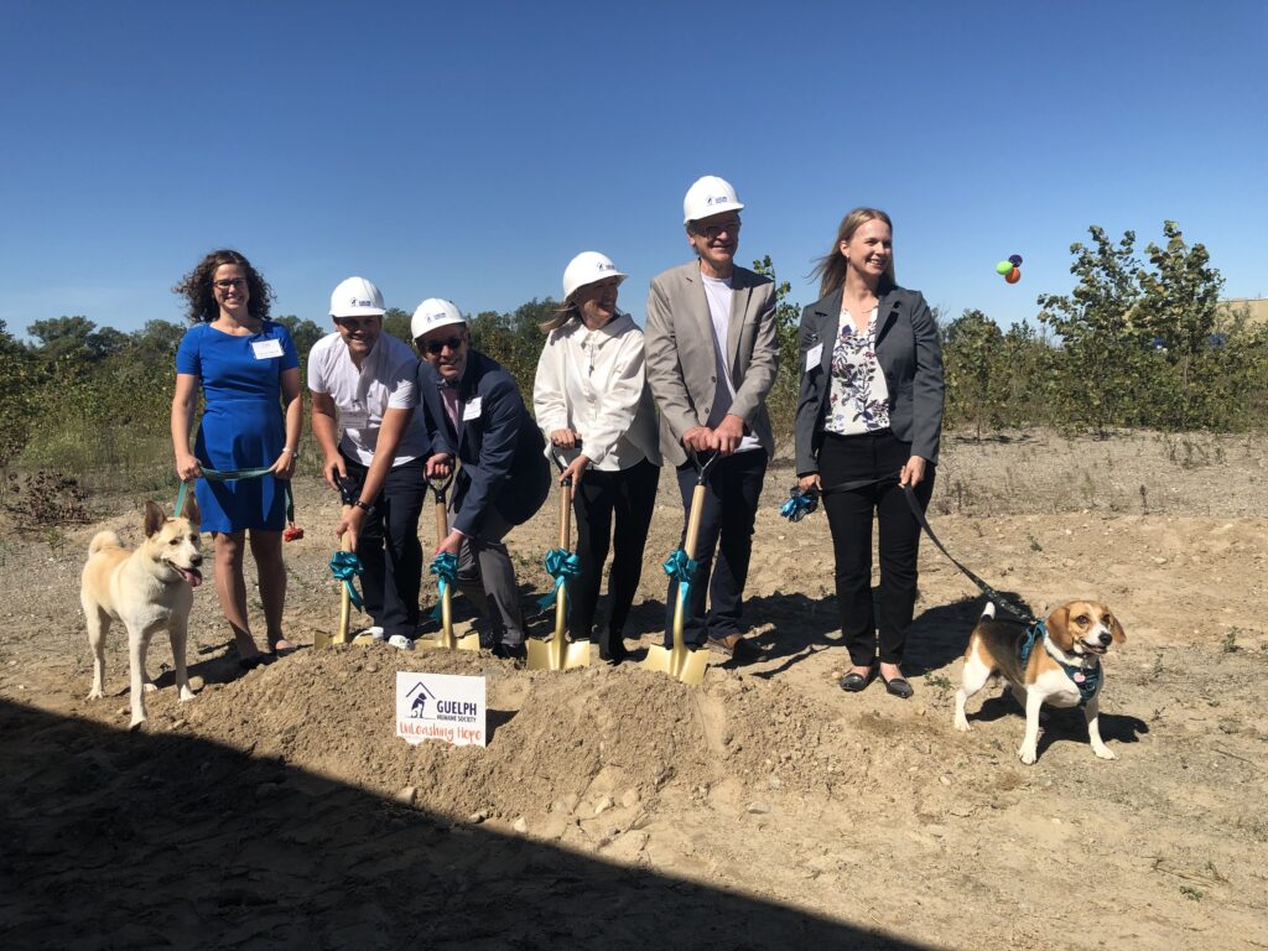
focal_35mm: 28
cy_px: 476
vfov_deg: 49.7
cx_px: 634
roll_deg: +3.4
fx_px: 1026
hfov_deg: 63.4
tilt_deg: -5.4
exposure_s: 1/2825
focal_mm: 3.99
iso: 20
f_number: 1.8
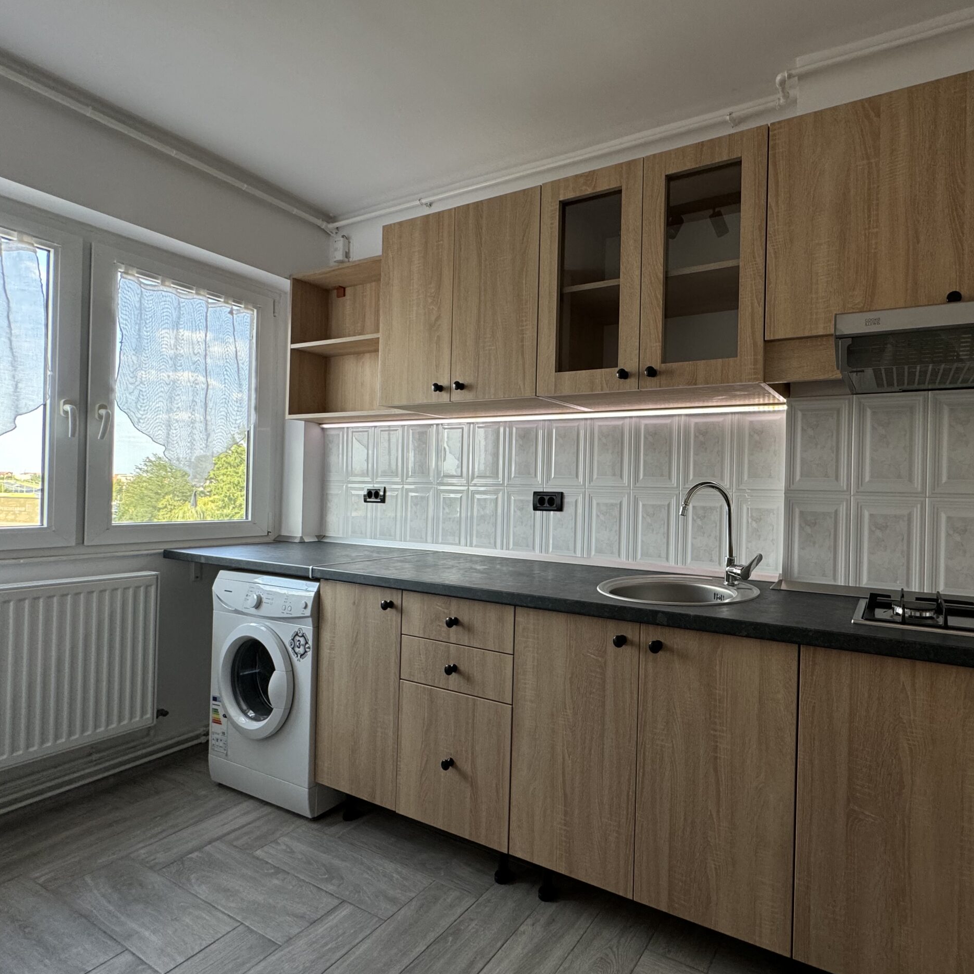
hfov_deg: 80.8
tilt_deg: +0.2
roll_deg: -1.4
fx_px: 541
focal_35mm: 17
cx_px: 660
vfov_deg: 84.0
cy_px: 491
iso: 160
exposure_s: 1/99
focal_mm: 2.22
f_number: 2.2
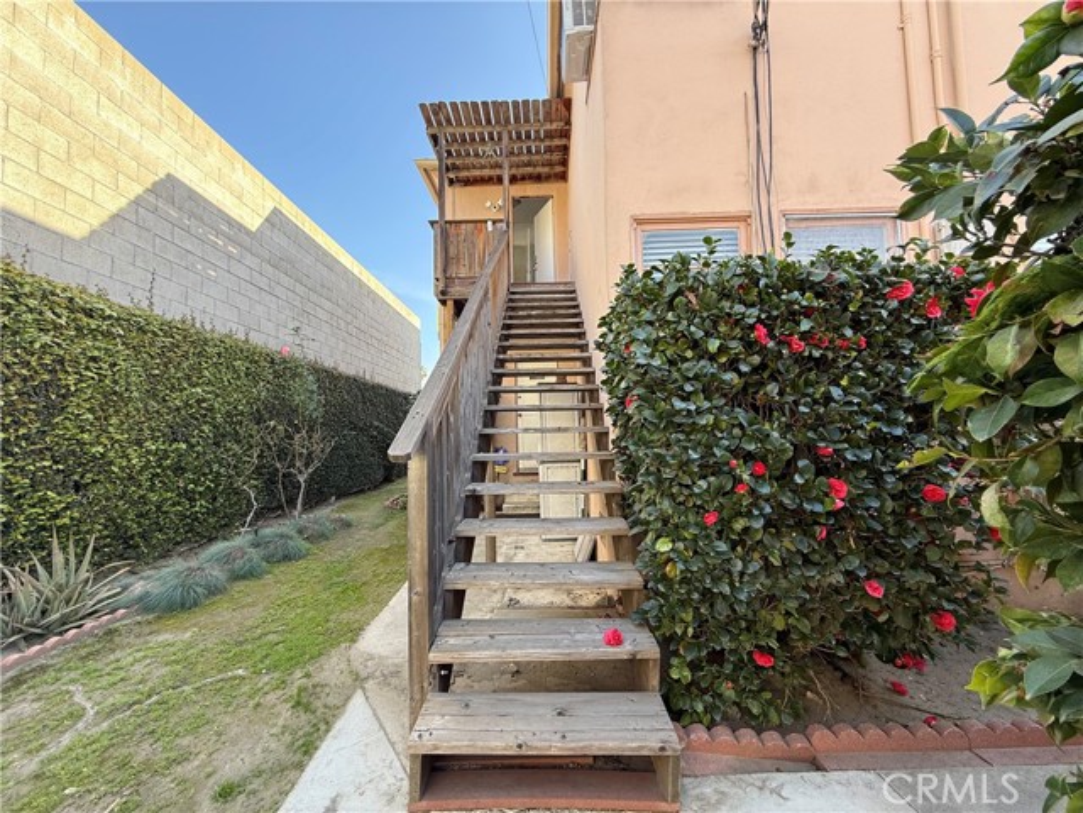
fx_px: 438
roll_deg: +1.0
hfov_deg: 102.1
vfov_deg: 85.7
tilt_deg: +3.3
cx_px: 542
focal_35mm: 14
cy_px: 406
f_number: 2.2
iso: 64
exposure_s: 1/145
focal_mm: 2.22
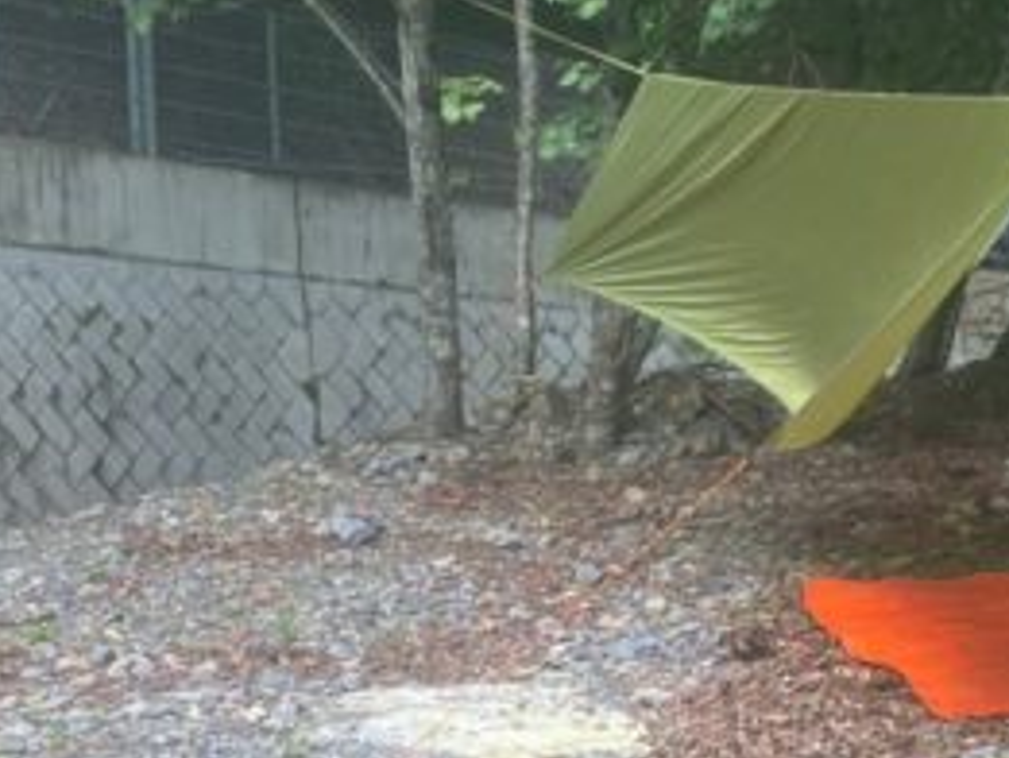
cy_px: 828
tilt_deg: -16.2
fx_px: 2975
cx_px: 789
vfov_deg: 14.2
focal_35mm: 102
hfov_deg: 19.1
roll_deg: -2.3
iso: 40
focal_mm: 4.25
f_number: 1.8
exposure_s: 1/121
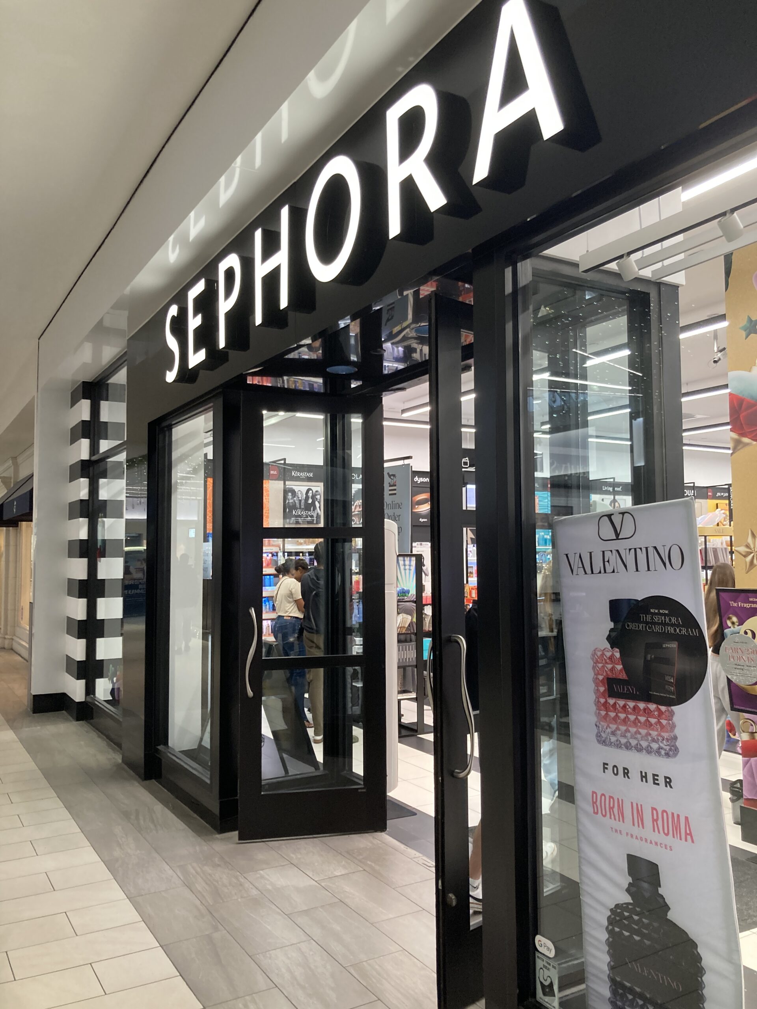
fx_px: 816
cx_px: 378
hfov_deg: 49.7
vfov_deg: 63.4
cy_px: 504
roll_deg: +0.7
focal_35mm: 28
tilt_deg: +4.7
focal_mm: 3.99
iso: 125
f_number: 1.8
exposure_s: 1/60
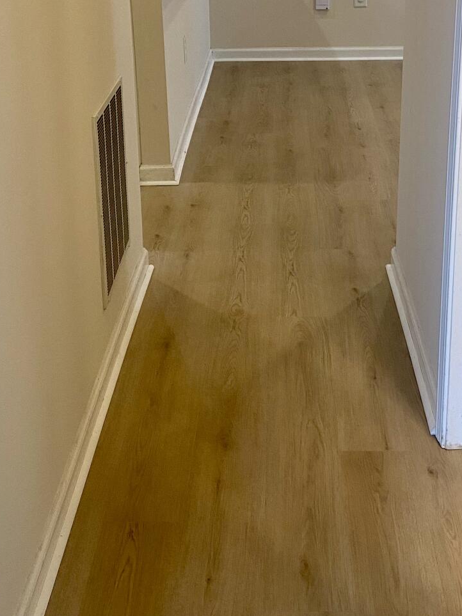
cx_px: 255
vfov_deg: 34.9
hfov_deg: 27.0
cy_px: 168
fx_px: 961
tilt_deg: -16.6
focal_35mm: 54
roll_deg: +0.4
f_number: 1.8
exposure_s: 1/60
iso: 80
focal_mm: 4.25
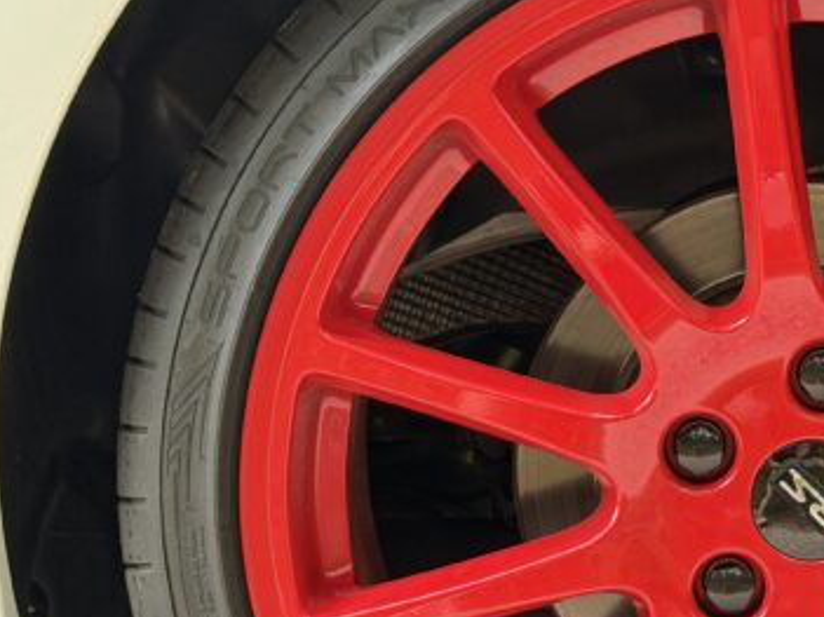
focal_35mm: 105
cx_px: 768
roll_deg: +4.8
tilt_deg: -11.7
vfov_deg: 14.0
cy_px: 483
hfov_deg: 18.4
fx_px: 2499
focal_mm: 6.76
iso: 250
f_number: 1.78
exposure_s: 1/60
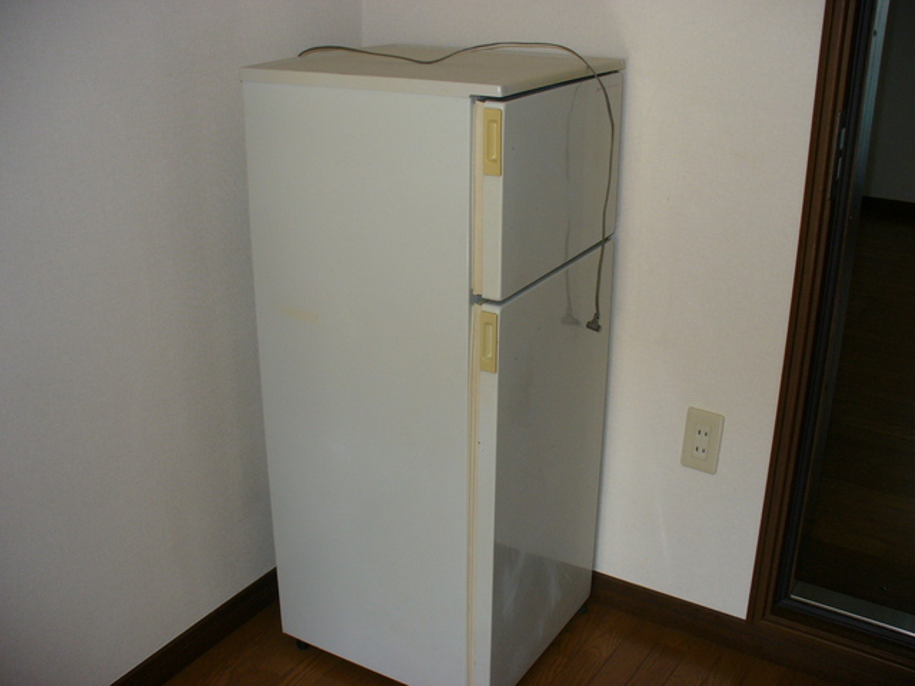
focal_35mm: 37
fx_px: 978
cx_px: 458
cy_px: 343
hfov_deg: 50.1
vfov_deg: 38.7
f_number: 2.8
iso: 100
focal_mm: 6.1
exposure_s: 1/60
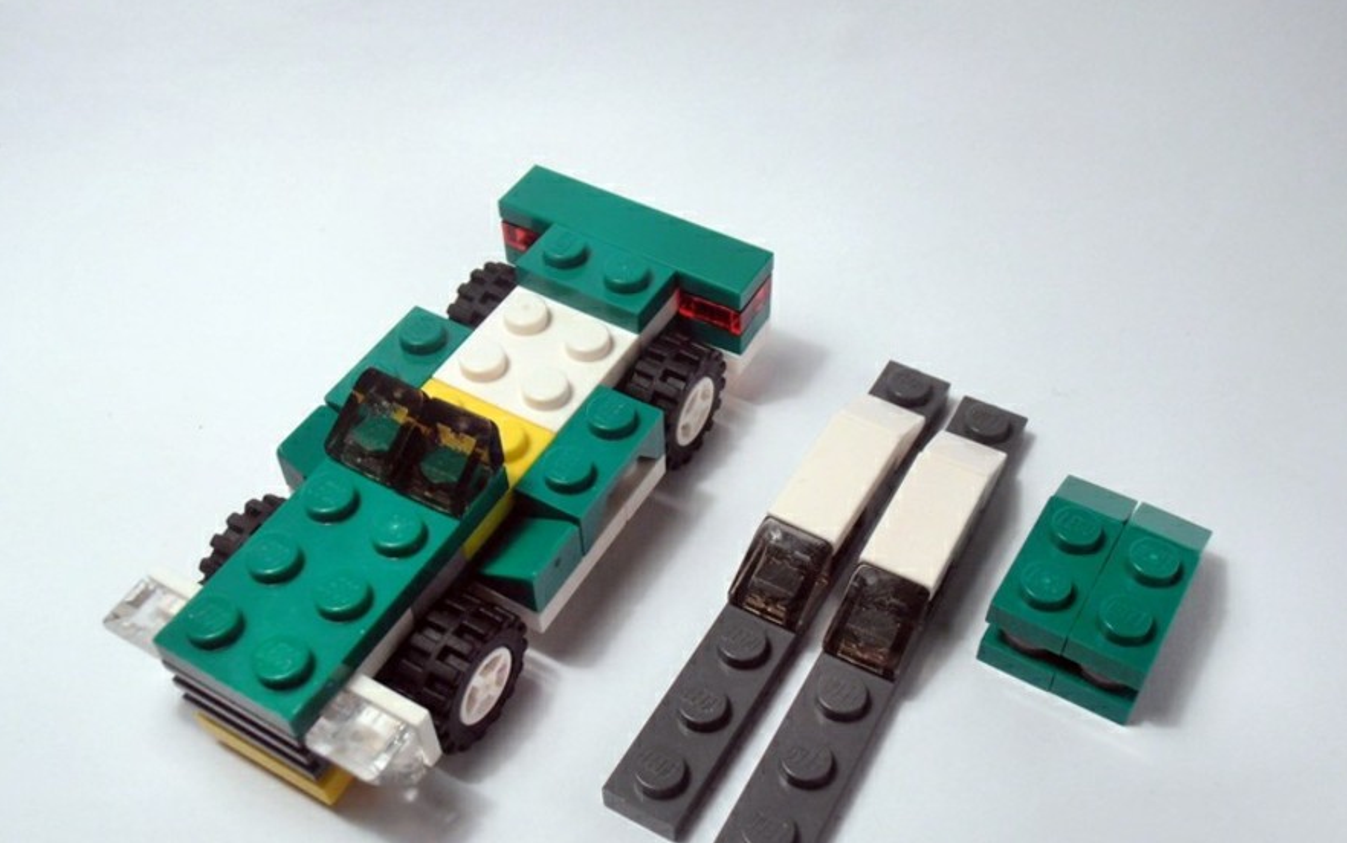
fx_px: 1469
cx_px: 683
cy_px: 479
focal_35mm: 40
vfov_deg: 32.0
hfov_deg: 49.3
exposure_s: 1/60
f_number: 3.9
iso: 80
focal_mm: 6.61
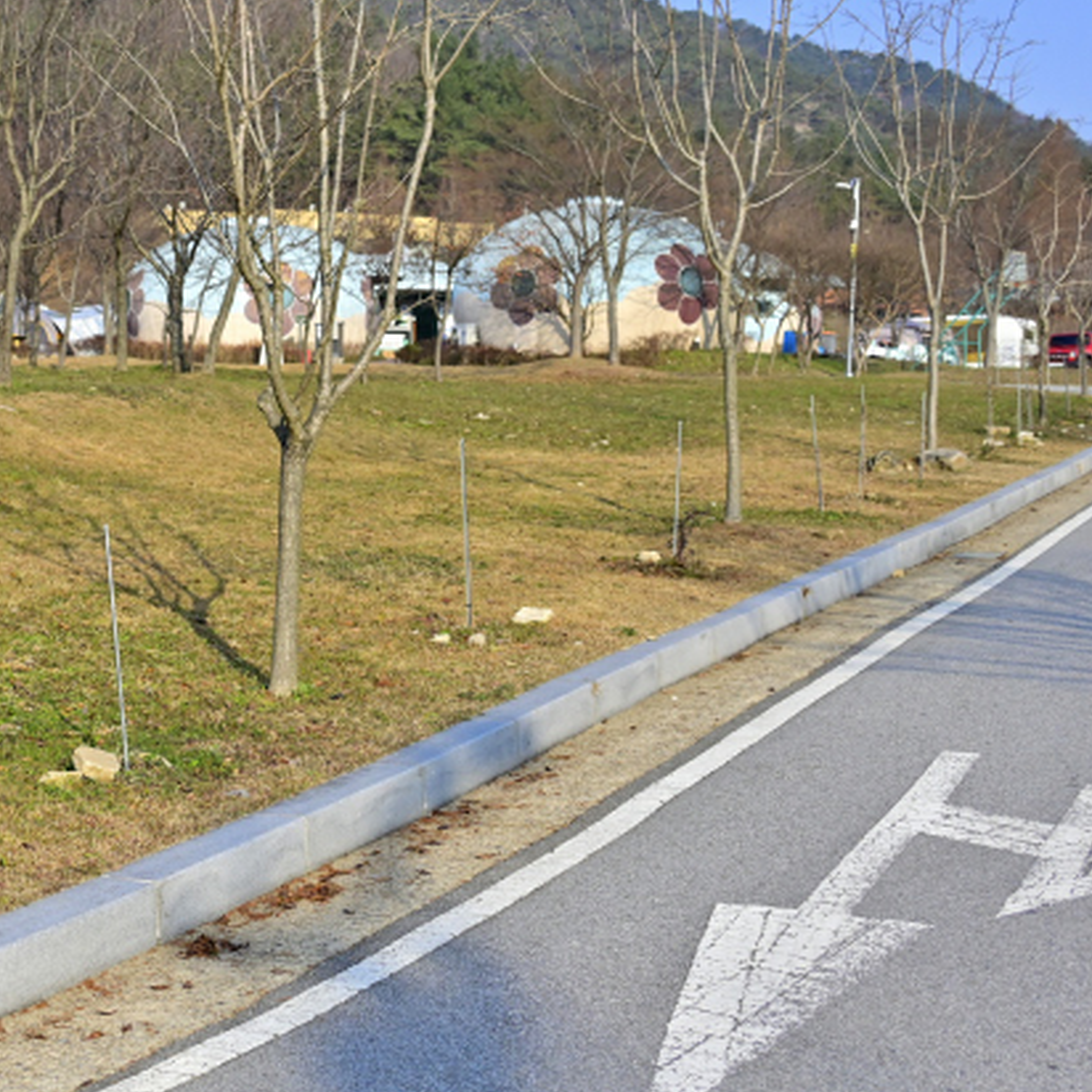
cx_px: 95
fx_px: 2284
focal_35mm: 64
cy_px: 349
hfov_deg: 26.0
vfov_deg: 26.7
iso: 560
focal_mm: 33
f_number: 4.8
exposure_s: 1/4000
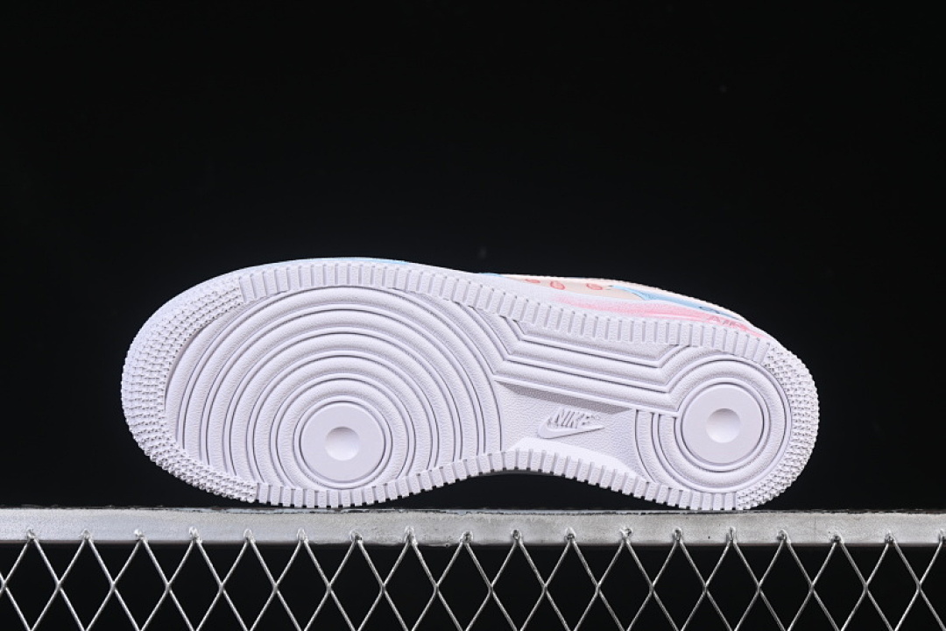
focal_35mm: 75
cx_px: 473
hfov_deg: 27.0
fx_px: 1971
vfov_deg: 18.2
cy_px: 316
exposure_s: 1/80
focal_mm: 50
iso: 160
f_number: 8
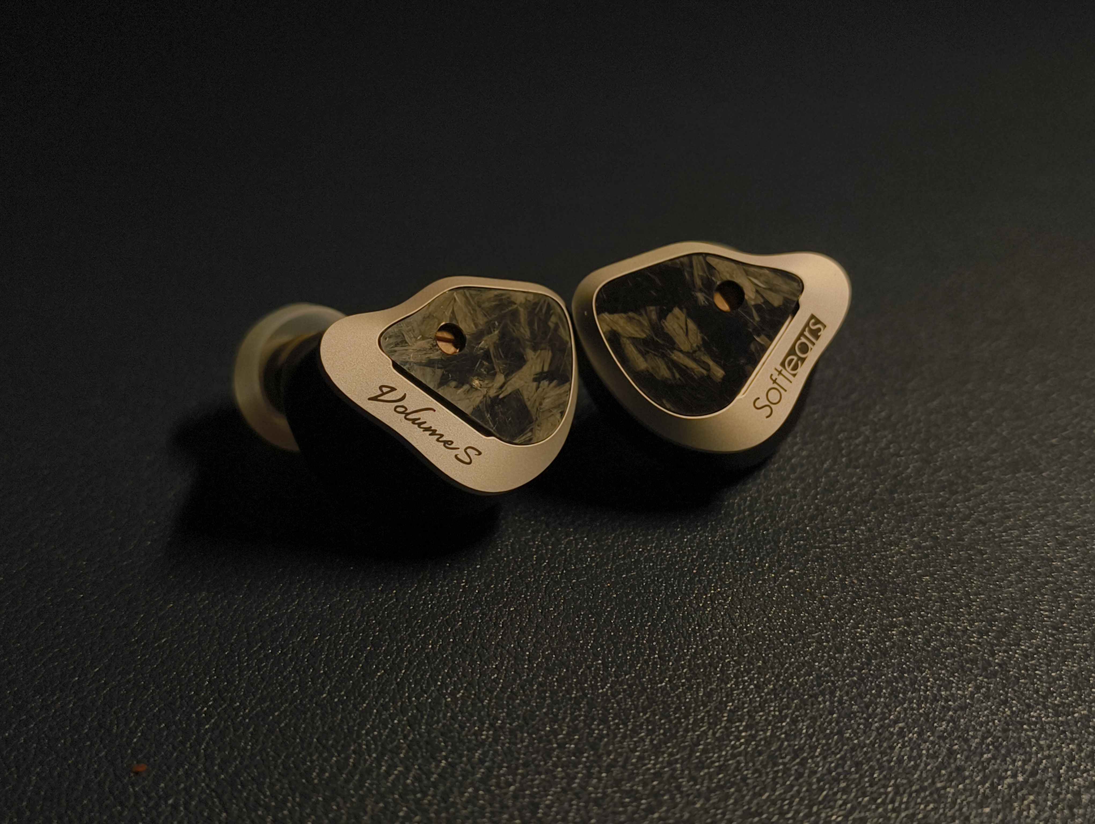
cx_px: 548
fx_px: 1584
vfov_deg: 29.2
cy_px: 412
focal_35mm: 50
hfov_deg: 38.1
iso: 125
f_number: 1.87
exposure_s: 1/40
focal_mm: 5.56
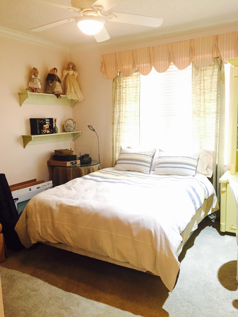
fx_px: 266
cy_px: 158
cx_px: 119
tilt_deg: -6.9
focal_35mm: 29
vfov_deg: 61.7
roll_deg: +1.9
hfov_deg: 48.2
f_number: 2.2
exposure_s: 1/30
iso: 250
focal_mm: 4.15
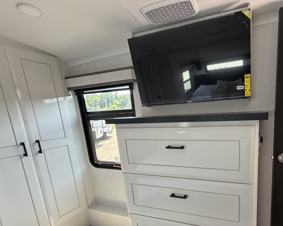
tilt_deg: -10.4
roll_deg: +2.6
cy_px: 144
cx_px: 198
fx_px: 168
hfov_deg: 76.7
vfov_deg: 66.9
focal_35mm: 20
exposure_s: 1/108
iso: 320
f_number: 2.2
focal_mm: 2.22
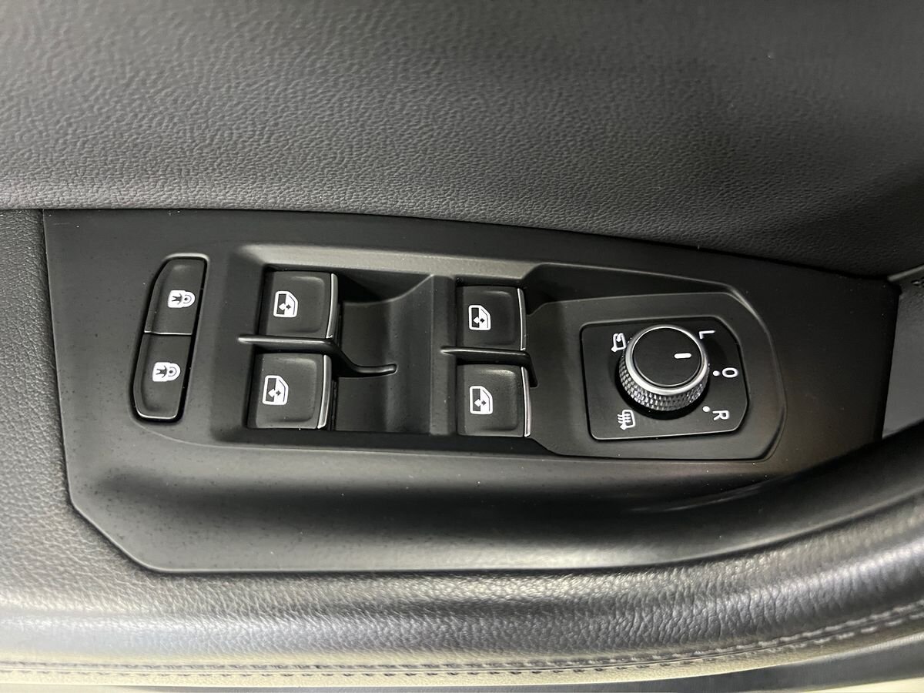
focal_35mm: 26
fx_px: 694
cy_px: 346
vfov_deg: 53.1
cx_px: 462
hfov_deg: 67.3
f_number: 1.5
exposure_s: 1/35
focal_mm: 5.7
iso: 640
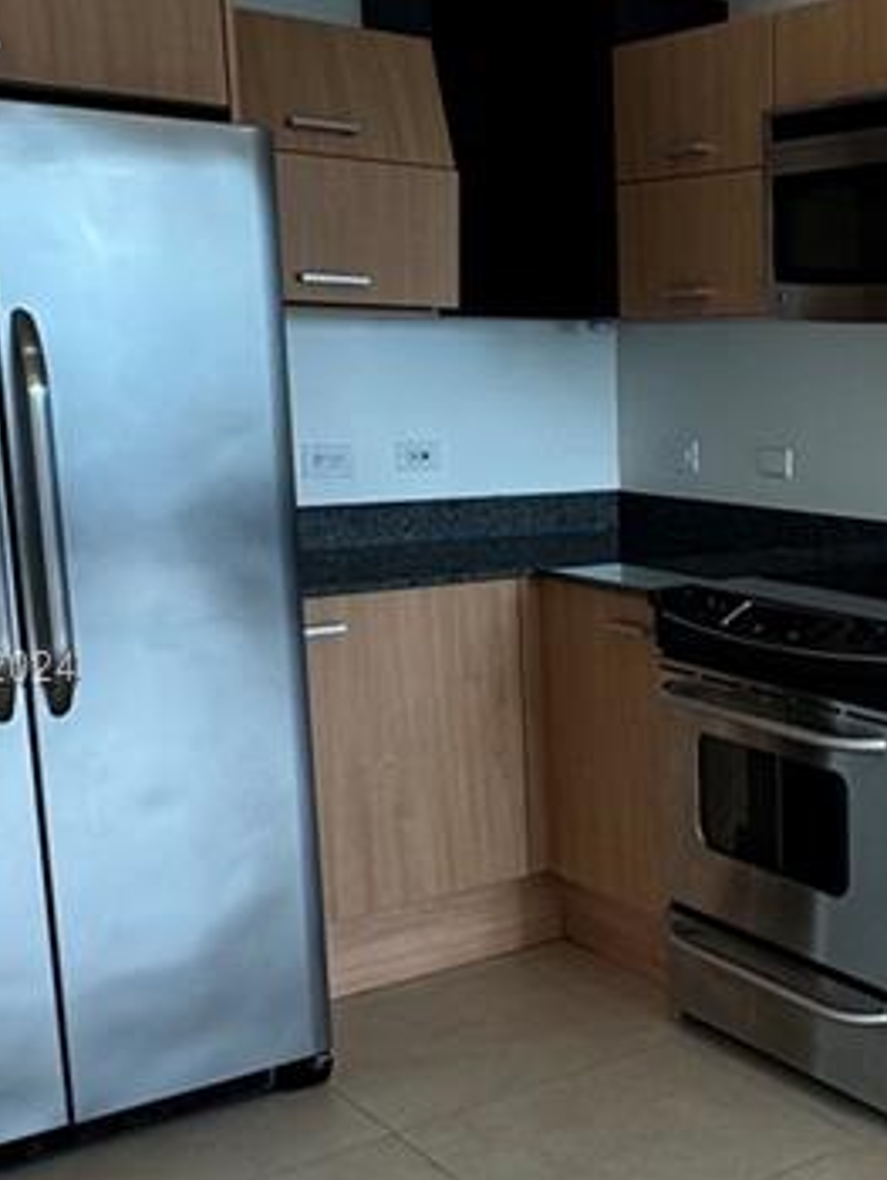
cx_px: 978
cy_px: 671
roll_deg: -0.7
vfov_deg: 39.6
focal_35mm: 48
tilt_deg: -10.3
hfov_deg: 27.7
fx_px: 1638
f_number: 2.2
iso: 160
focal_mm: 2.22
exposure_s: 1/60
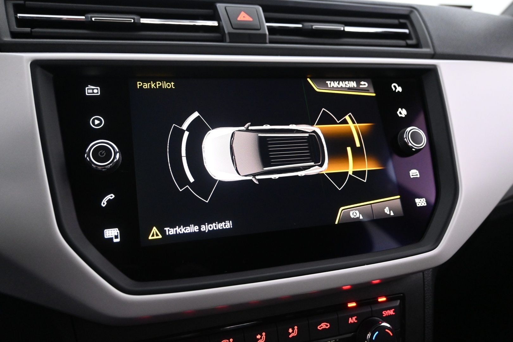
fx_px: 417
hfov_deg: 63.2
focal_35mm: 29
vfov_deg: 44.6
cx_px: 256
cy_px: 171
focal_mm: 19.5
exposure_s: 1/30
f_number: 3.8
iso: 3200
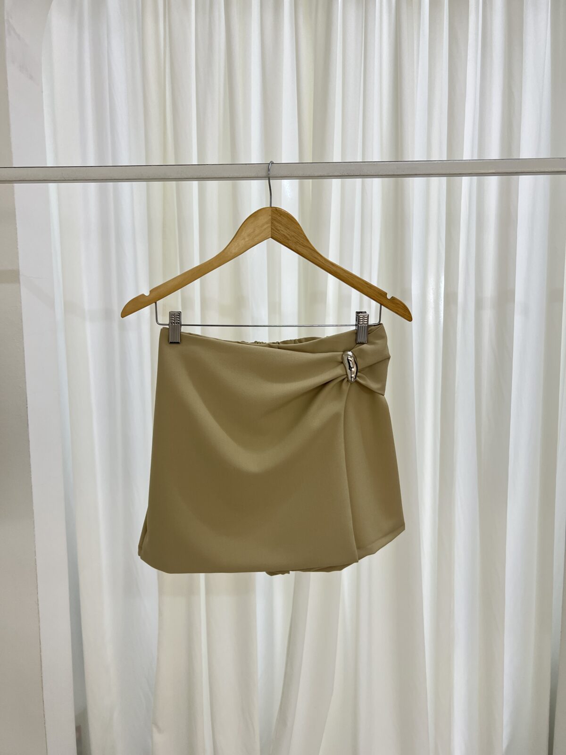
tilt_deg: -6.2
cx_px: 283
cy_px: 378
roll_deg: +1.0
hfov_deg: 53.1
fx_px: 567
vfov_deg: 67.3
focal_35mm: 26
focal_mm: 5.7
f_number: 1.5
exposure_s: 1/100
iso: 125
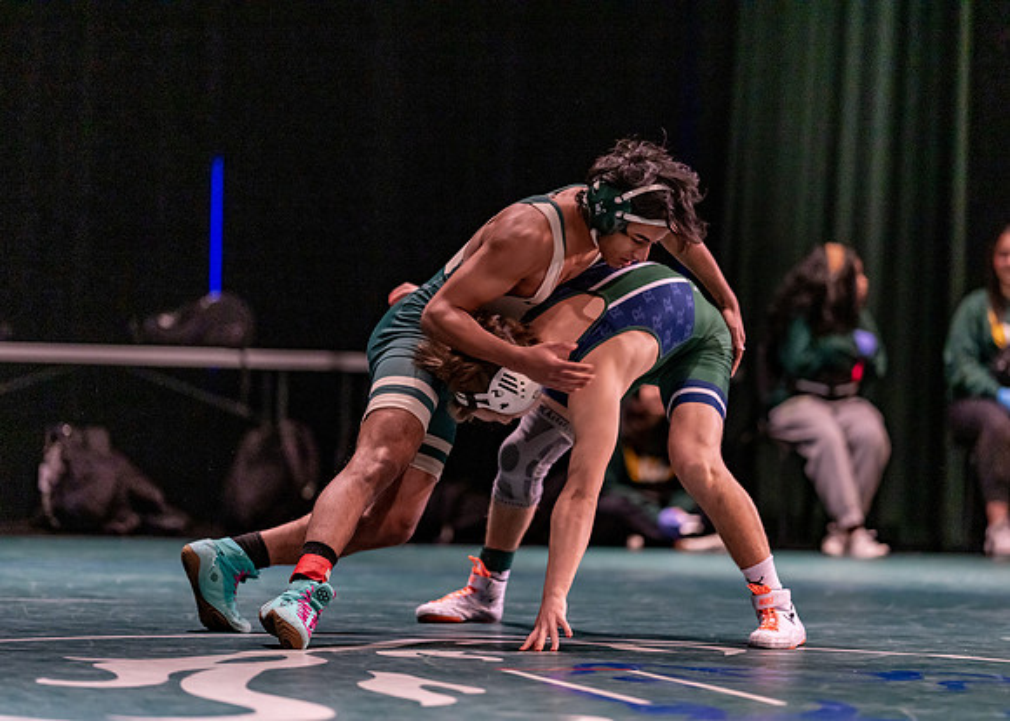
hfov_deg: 14.2
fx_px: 4057
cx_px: 505
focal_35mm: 141
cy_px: 360
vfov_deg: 10.2
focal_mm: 135
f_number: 1.8
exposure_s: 1/800
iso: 2000
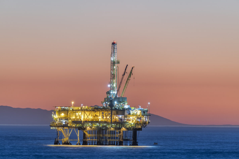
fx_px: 3186
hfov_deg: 4.3
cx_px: 120
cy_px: 80
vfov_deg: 2.9
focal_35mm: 480
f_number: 7.1
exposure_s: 5
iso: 100
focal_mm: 480
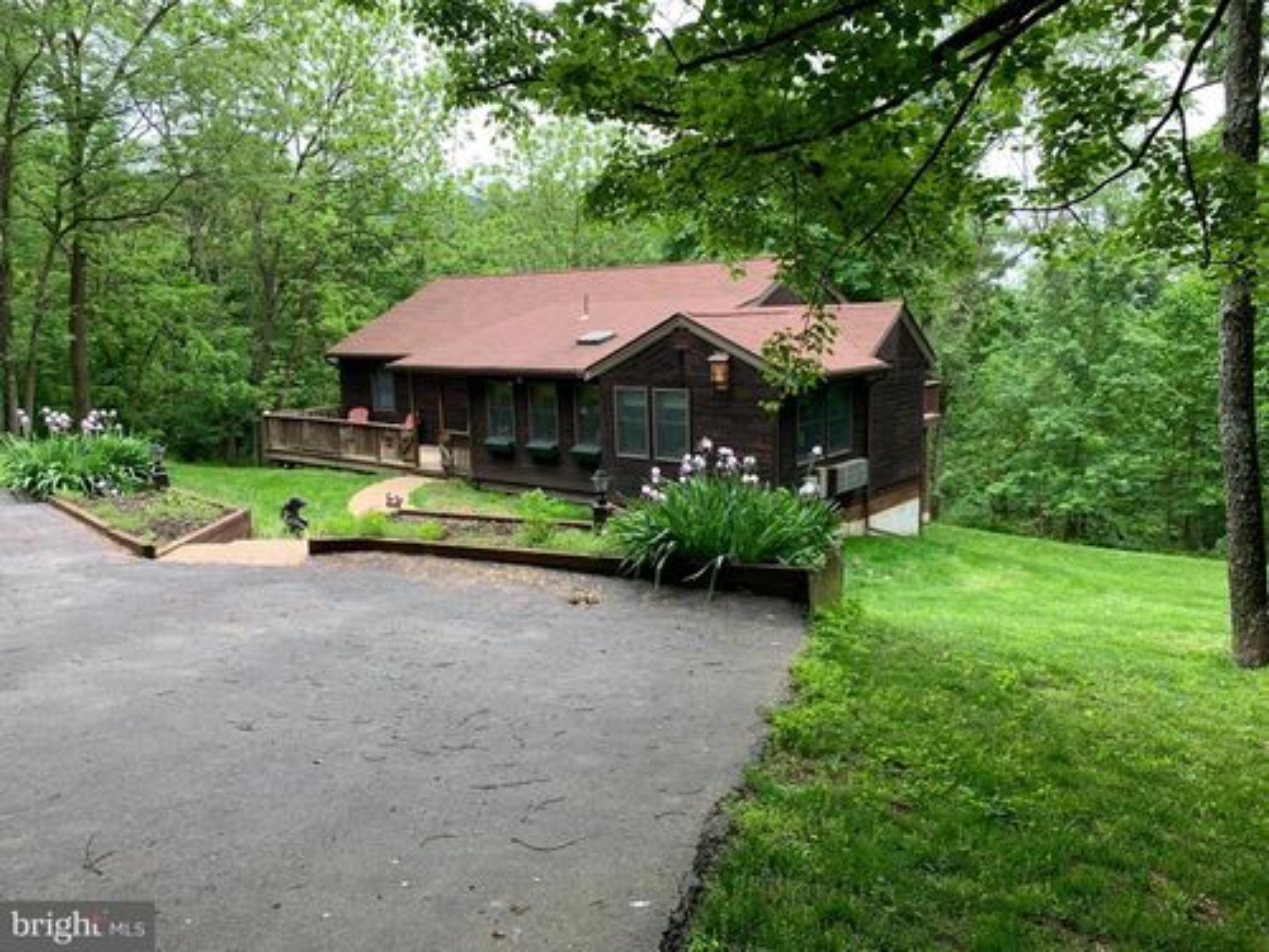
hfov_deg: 67.3
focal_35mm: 26
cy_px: 476
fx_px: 953
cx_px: 634
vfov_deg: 53.1
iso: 32
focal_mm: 4.25
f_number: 1.8
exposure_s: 1/121
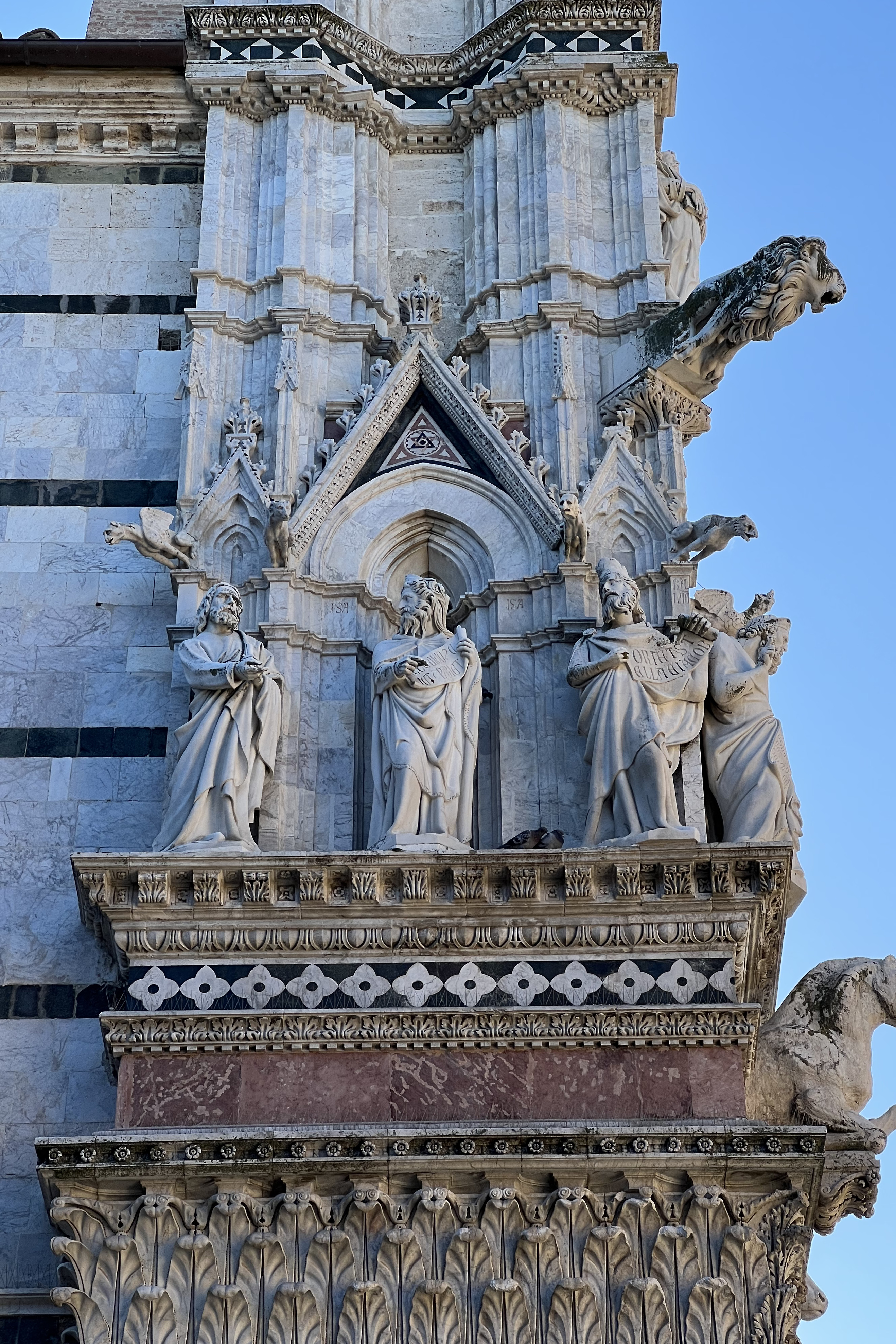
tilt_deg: +39.3
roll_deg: +0.4
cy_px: 671
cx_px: 488
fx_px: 3023
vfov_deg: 25.1
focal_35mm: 81
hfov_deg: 16.9
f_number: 2.8
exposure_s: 1/346
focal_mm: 9
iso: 32
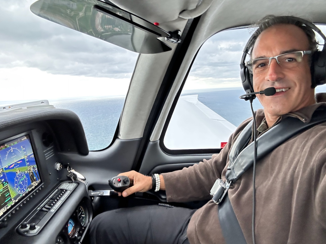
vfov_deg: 56.8
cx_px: 159
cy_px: 119
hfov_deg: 71.6
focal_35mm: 24
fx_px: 226
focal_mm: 2.69
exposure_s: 1/62
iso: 64
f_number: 1.9
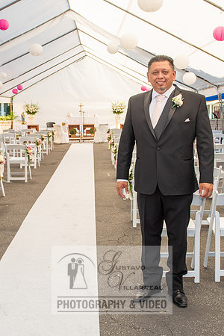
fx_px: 465
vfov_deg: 39.7
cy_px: 168
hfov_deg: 27.1
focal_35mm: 50
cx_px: 112
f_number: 6.3
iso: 200
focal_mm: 27
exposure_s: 1/200
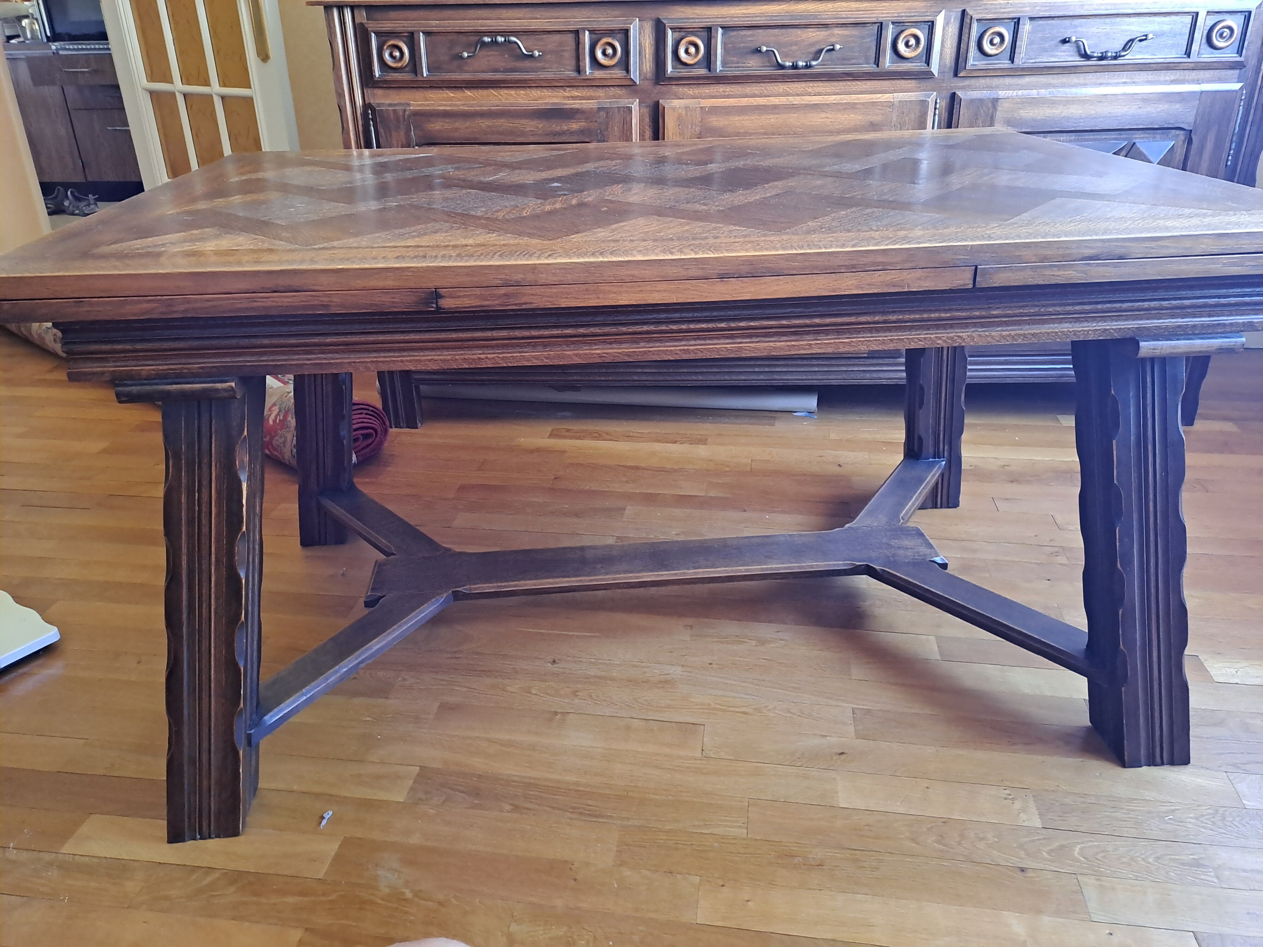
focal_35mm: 25
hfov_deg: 69.4
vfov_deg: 54.9
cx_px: 632
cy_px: 474
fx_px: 912
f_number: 1.8
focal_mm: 4.65
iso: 320
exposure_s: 1/25
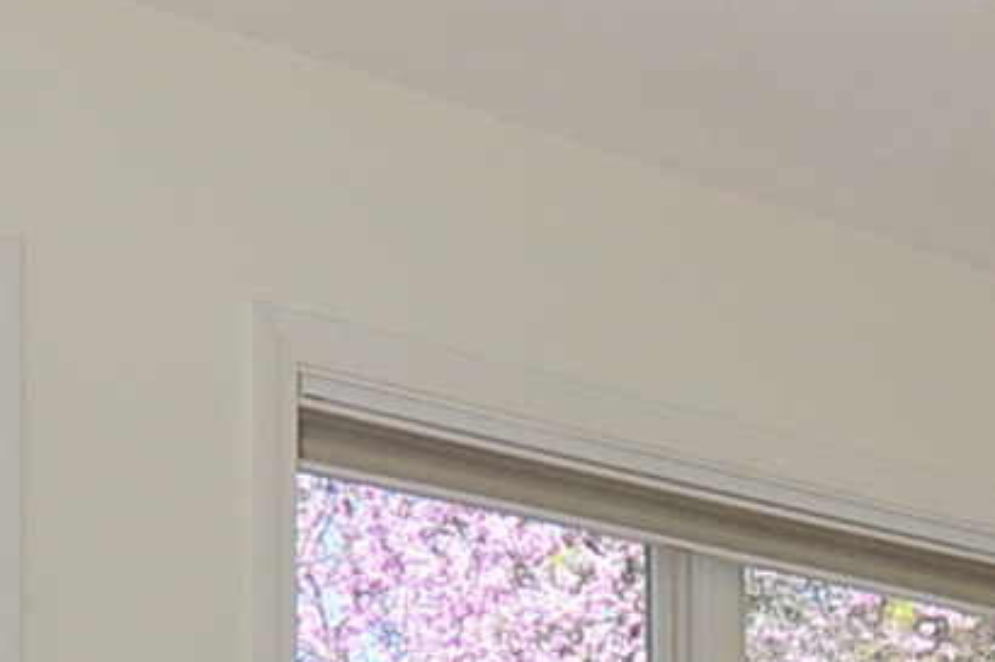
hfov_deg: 18.7
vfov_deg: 11.9
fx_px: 2928
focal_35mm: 106
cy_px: 1203
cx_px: 1014
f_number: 8
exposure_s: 1/125
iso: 250
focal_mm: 10
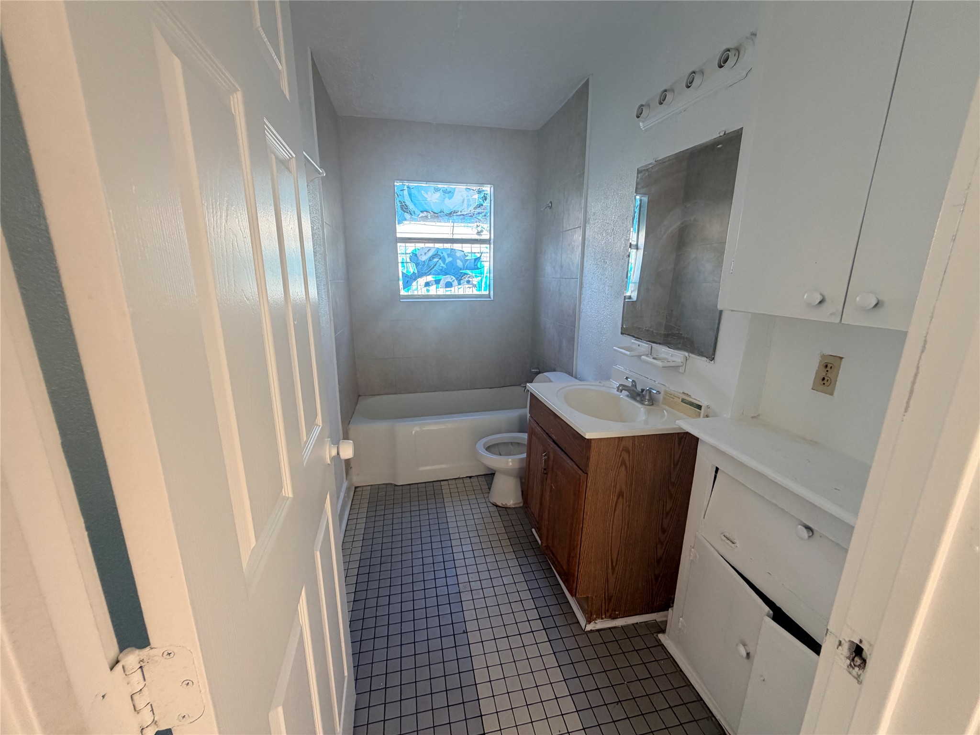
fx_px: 396
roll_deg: -0.1
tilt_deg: -15.7
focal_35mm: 14
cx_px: 490
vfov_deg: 85.7
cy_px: 368
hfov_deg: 102.1
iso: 160
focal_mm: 2.22
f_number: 2.2
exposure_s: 1/121
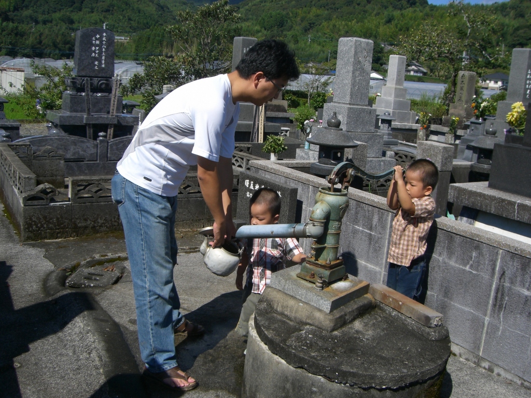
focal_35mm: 38
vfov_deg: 37.7
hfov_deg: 49.0
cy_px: 199
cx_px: 266
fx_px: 583
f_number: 4.3
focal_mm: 6.2
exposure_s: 1/800
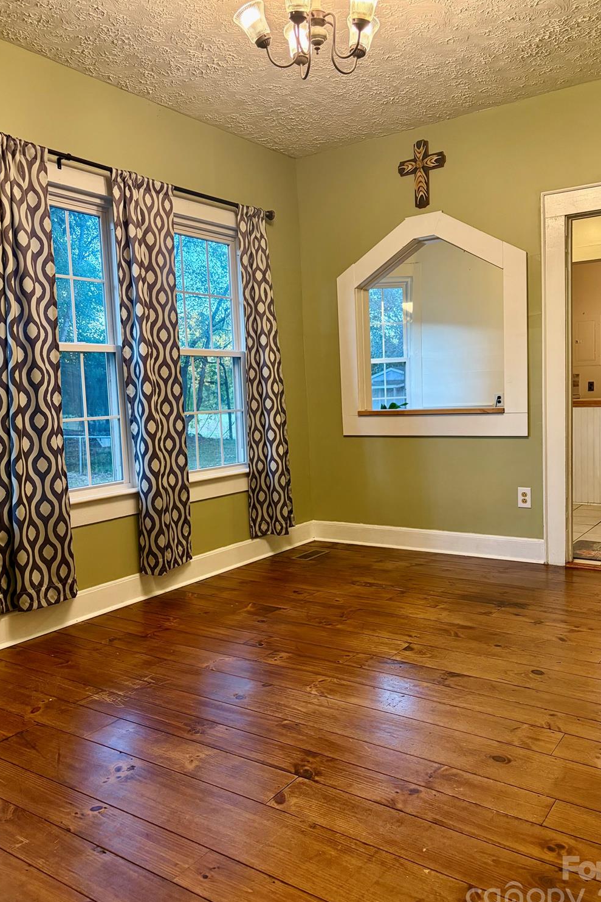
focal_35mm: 28
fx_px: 701
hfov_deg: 46.4
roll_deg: +2.0
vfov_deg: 65.5
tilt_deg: -4.5
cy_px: 456
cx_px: 321
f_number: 1.6
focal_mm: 5.96
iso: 160
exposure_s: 1/60
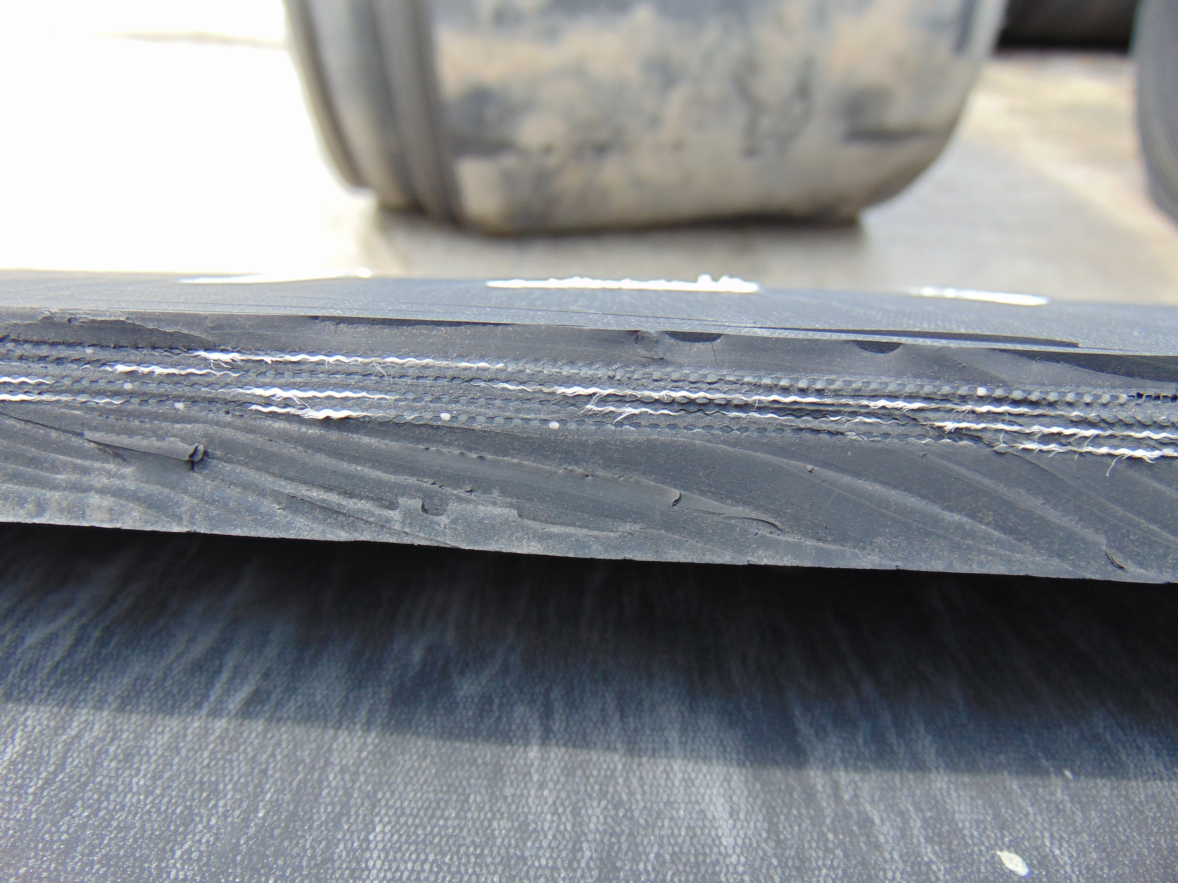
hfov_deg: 69.4
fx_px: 851
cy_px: 442
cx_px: 589
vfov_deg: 54.9
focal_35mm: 25
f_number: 3
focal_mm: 4.5
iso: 80
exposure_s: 1/800
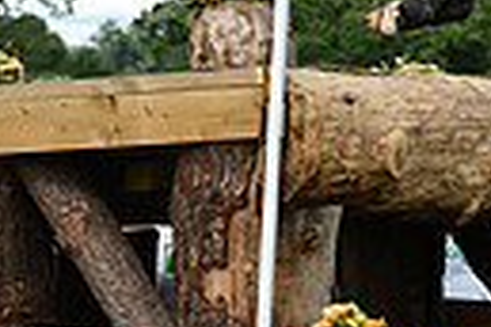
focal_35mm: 292
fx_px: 3982
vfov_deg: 4.7
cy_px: -101
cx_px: 898
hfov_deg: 6.9
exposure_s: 1/1250
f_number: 4.5
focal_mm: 65
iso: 400
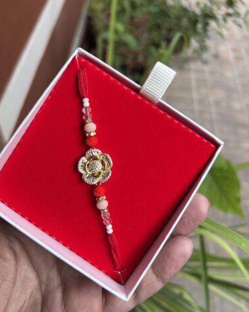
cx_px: 114
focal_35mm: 31
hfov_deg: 47.1
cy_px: 135
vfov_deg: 57.0
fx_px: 286
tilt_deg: -49.3
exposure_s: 1/230
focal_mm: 5.96
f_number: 1.6
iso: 40
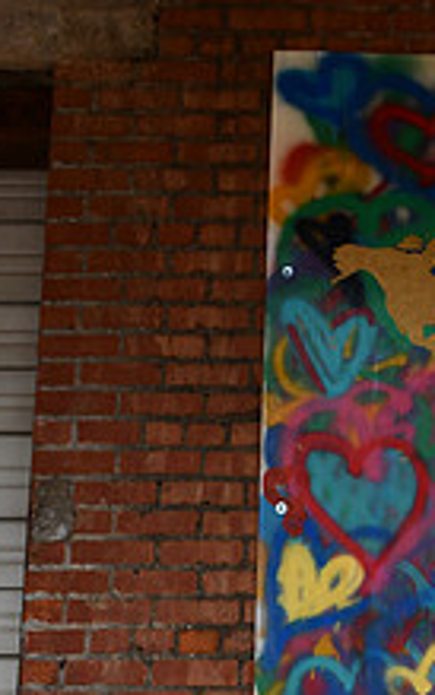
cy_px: 538
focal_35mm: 89
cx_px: 546
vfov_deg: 23.0
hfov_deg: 14.2
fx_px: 1687
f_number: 8
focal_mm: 22
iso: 160
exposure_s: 1/250
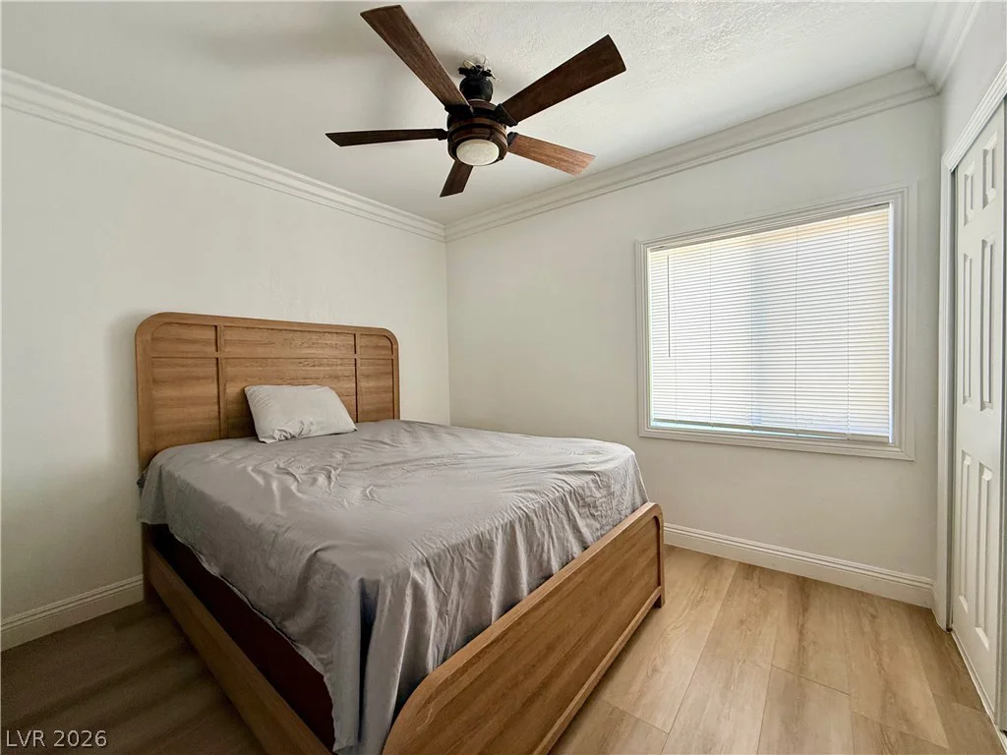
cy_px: 378
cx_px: 504
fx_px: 407
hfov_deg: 102.1
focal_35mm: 14
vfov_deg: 85.7
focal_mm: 2.22
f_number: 2.2
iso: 160
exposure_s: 1/99
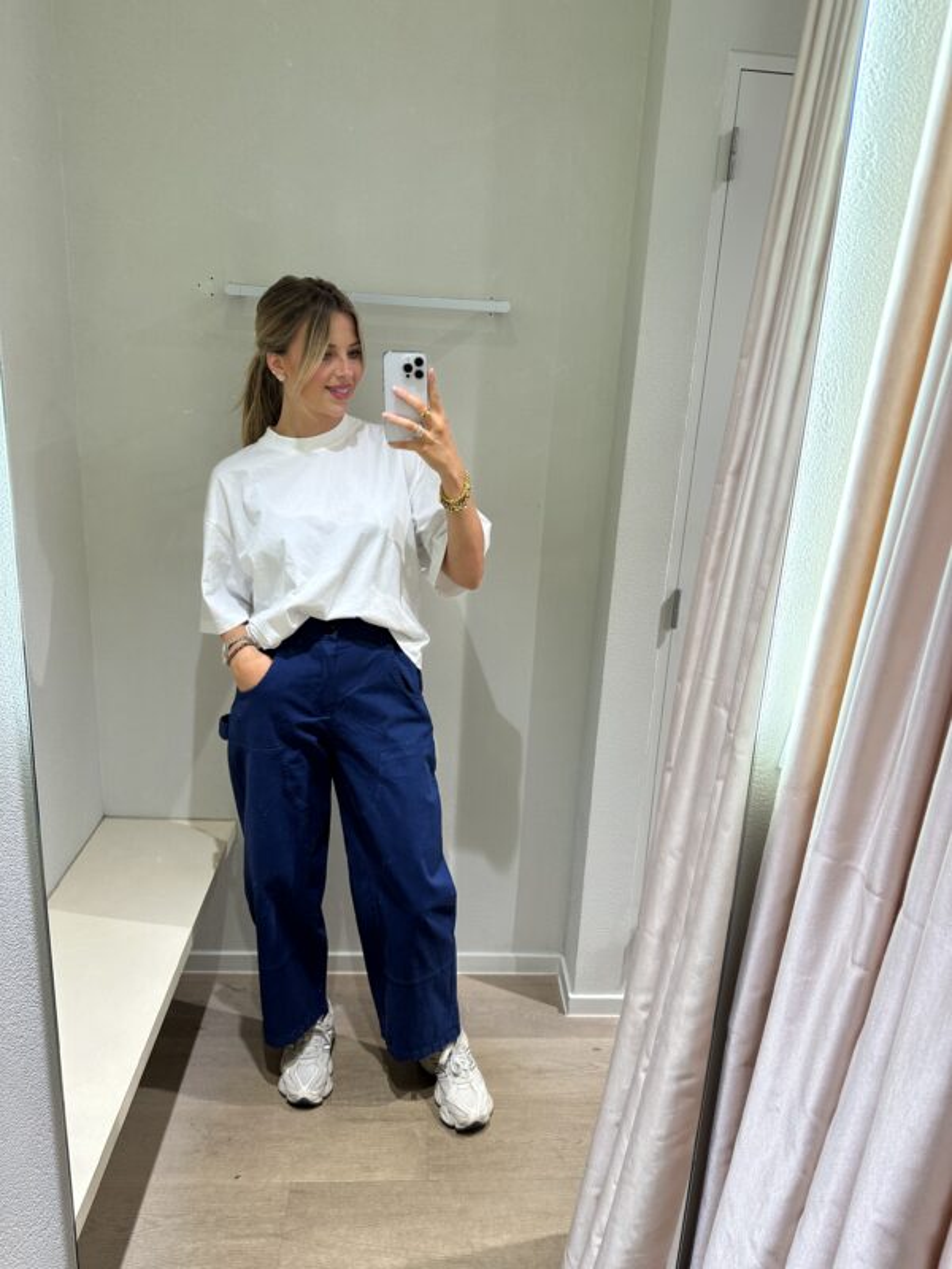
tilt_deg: -15.9
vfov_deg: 71.6
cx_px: 476
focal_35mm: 24
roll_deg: -4.3
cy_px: 634
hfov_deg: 56.8
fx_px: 880
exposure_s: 1/100
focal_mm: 6.86
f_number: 1.78
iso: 100
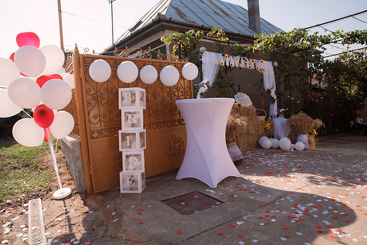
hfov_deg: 73.7
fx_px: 245
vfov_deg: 53.2
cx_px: 184
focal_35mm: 24
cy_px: 122
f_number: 9
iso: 250
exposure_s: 1/320
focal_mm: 24
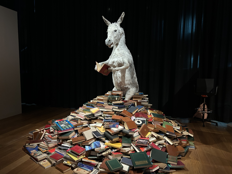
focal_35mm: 26
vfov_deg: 53.1
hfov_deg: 67.3
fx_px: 174
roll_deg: -1.9
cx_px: 116
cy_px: 87
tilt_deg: -3.8
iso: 640
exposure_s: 1/30
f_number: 1.5
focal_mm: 5.7
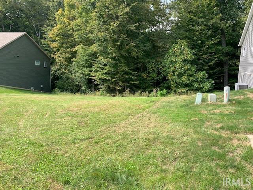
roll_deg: -1.3
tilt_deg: -9.3
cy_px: 95
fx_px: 190
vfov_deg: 53.1
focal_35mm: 26
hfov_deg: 67.3
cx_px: 126
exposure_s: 1/537
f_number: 1.8
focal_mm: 4.25
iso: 25
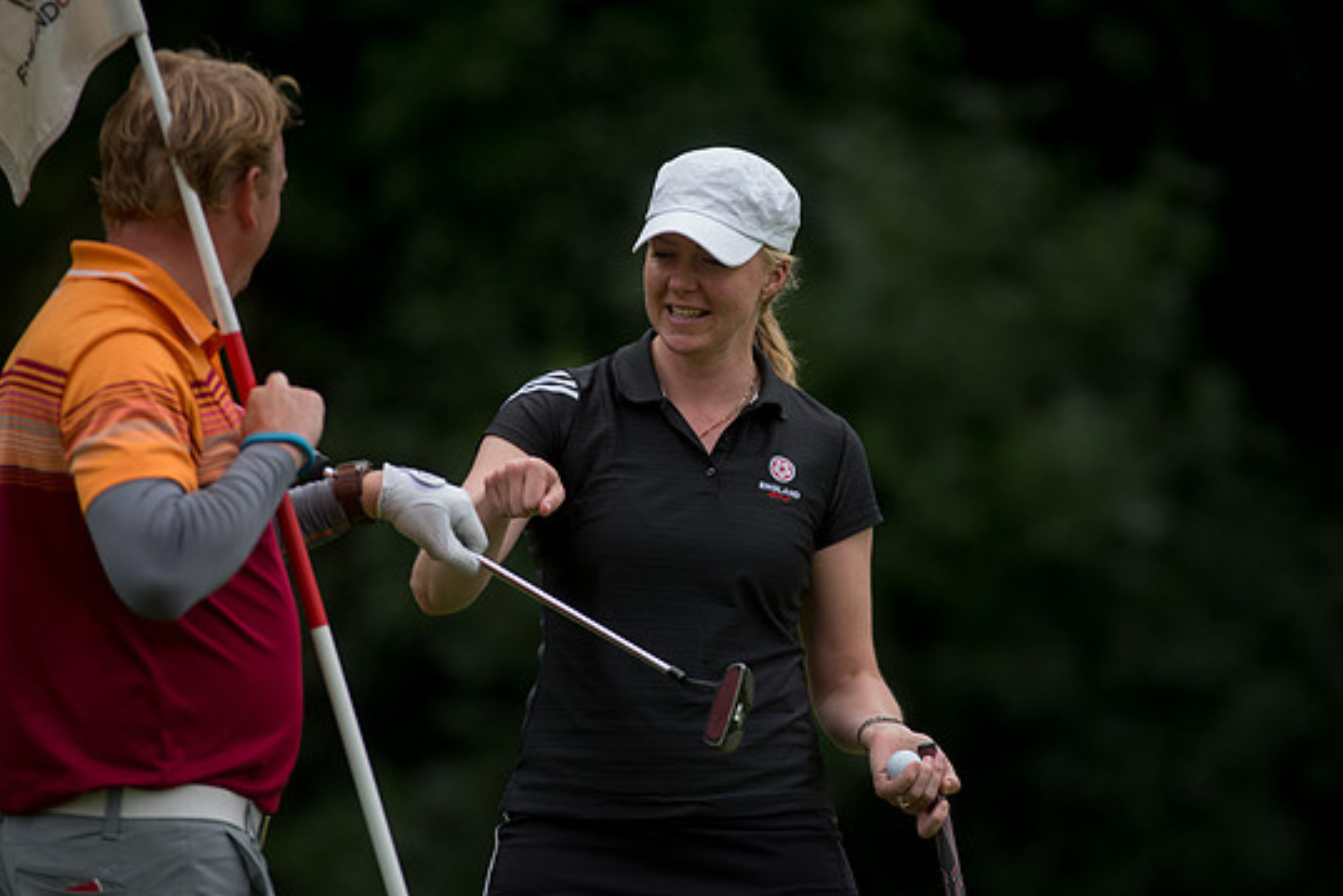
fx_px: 12086
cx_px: 720
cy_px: 432
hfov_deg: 6.4
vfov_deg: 4.2
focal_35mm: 324
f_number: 4
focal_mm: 300
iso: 800
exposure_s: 1/3200
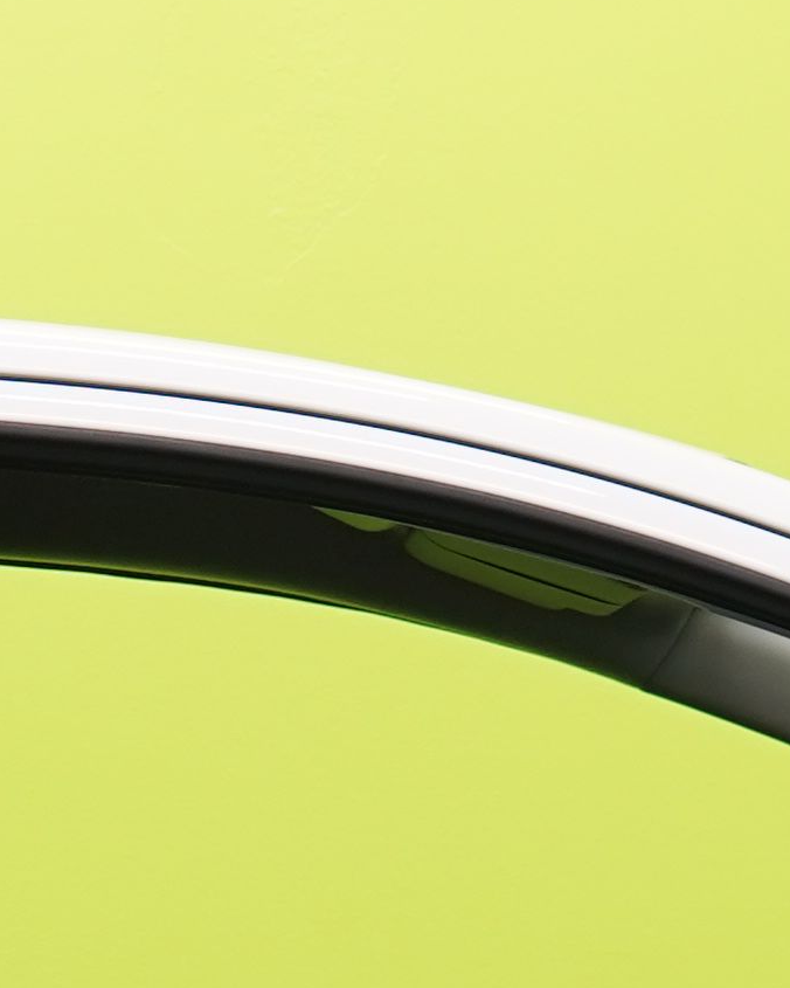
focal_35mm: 353
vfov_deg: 5.4
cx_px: 249
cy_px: 1442
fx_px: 10317
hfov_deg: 4.4
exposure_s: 1/30
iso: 400
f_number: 5
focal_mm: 53
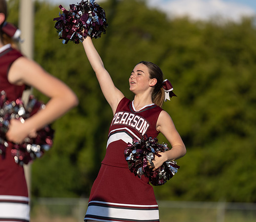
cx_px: 166
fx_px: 1849
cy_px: 111
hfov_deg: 7.9
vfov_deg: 6.9
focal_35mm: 236
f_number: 2.8
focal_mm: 200
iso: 100
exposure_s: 1/2000
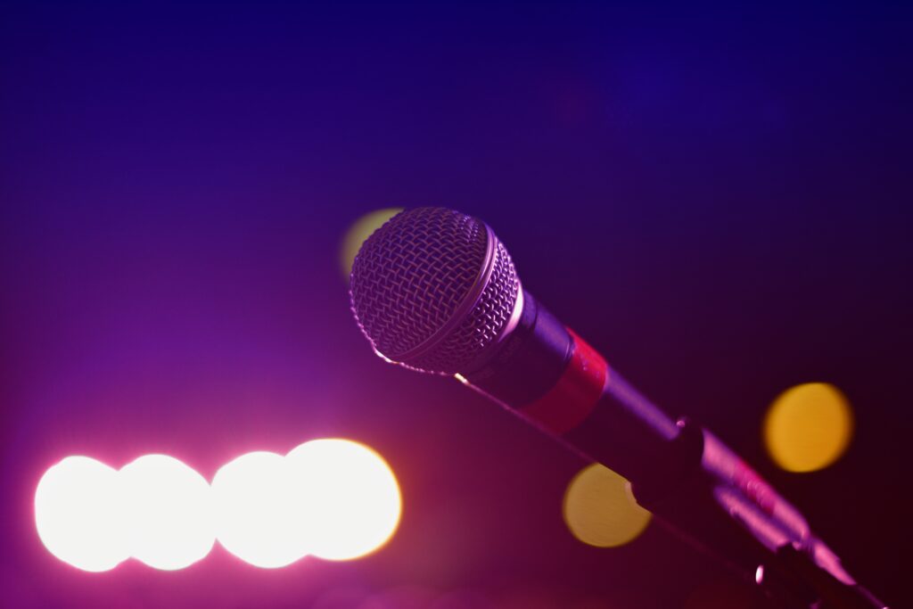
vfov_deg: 18.2
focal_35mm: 75
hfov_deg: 27.0
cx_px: 456
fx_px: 1902
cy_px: 304
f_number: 1.8
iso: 400
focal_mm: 50
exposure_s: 1/160
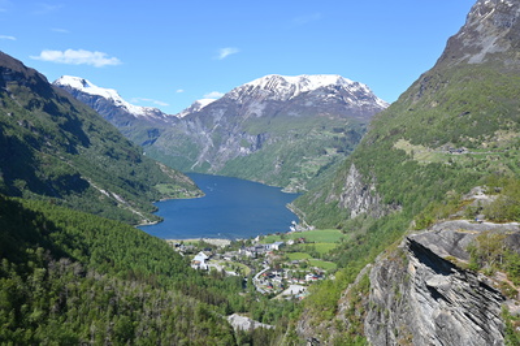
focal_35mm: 32
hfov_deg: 59.5
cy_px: 173
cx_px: 260
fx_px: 455
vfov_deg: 41.6
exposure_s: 1/320
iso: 100
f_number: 7.1
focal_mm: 31.5
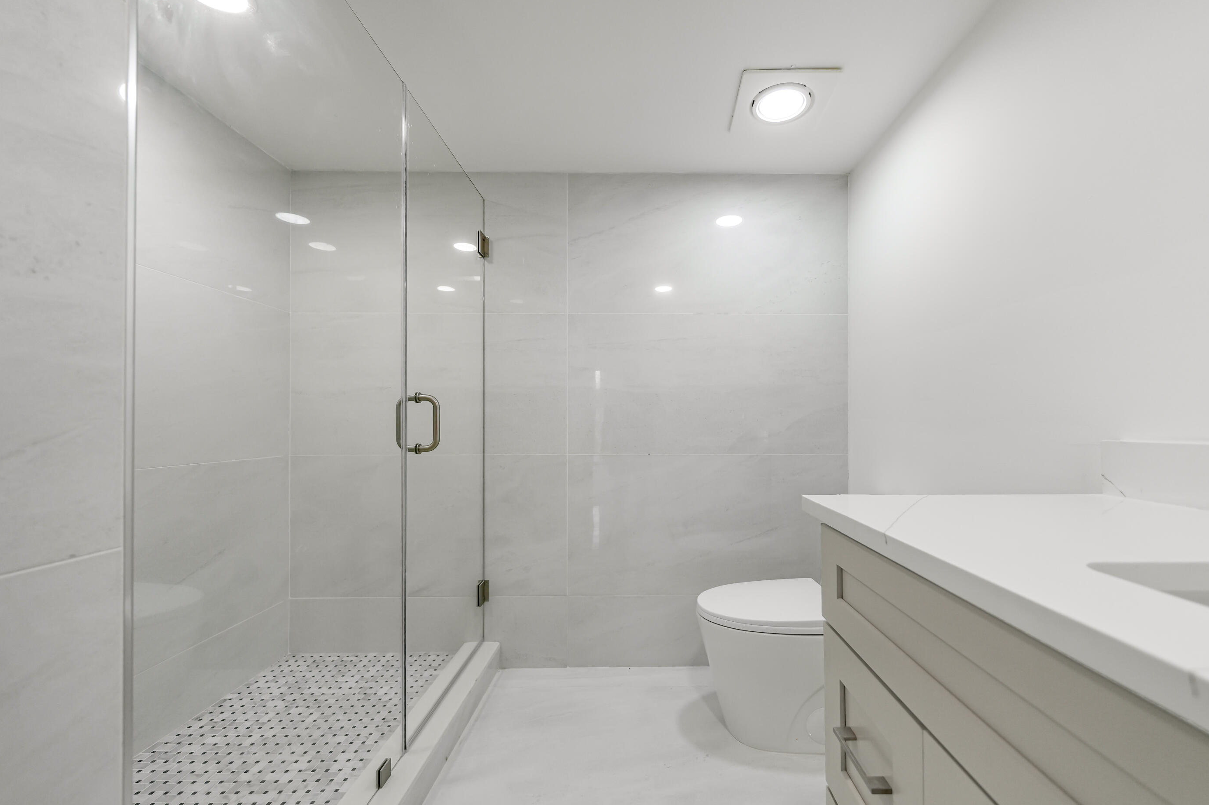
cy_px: 424
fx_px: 436
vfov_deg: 85.3
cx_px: 649
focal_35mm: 13
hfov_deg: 108.1
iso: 500
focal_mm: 12
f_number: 4
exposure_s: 1/160
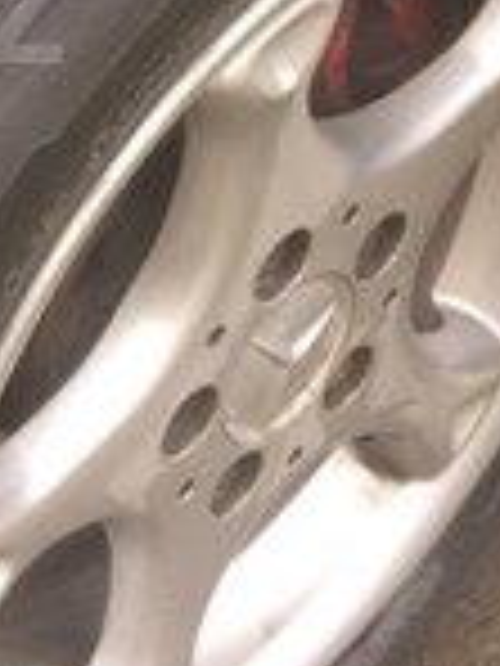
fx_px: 1868
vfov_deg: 19.7
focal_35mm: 97
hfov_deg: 14.1
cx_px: -284
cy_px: 14
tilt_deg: -49.0
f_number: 2.2
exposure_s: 1/100
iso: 40
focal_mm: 4.15
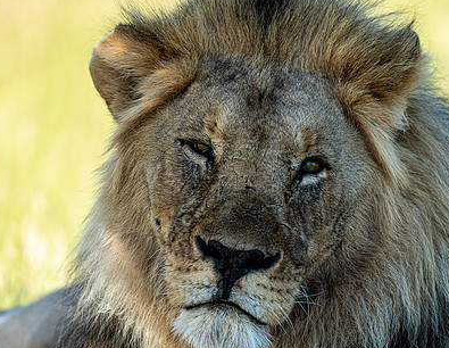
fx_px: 12772
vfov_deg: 1.6
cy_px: 206
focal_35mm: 973
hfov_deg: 2.0
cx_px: 248
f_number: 4
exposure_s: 1/250
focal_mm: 600
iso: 100
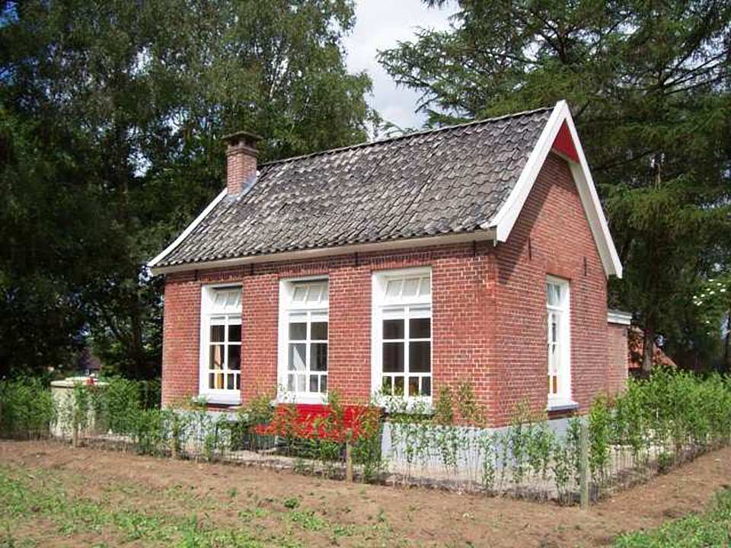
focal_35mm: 36
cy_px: 274
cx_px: 366
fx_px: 760
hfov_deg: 51.4
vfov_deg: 39.7
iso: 80
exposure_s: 1/682
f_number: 4.8
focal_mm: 6
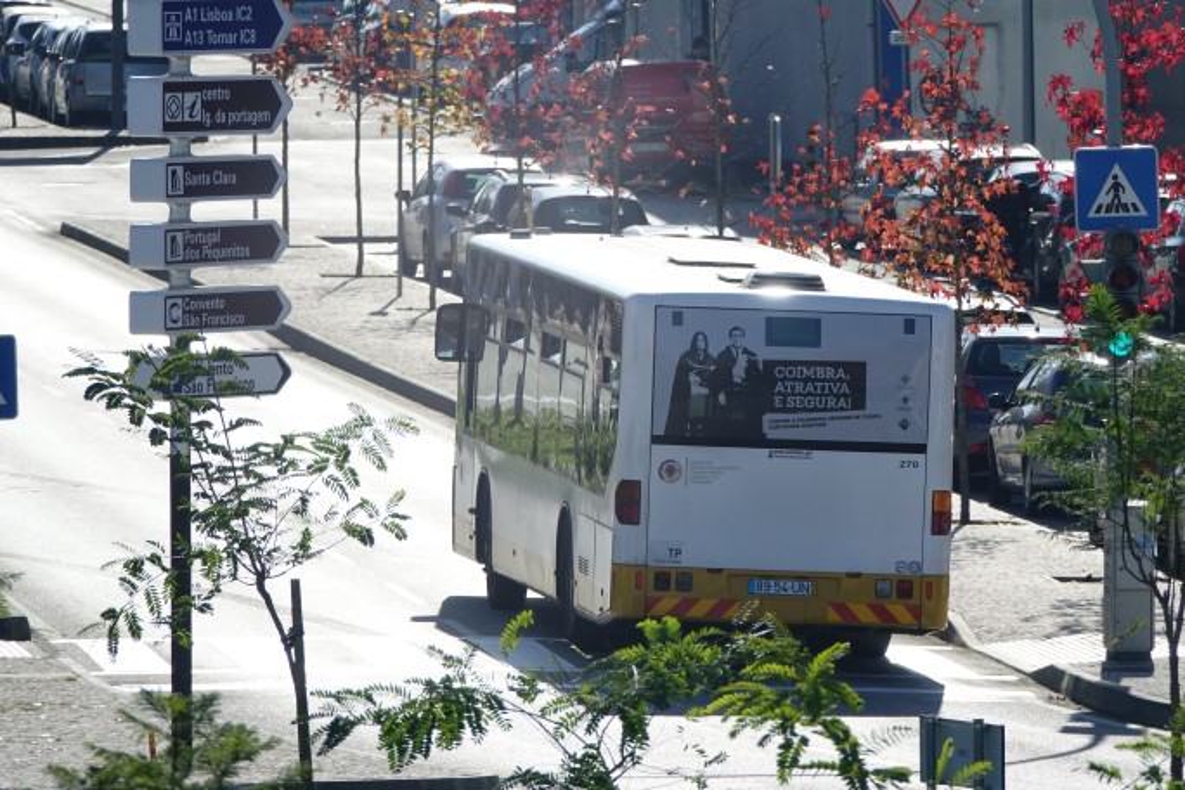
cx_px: 592
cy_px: 395
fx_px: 19090
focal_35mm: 580
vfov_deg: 2.4
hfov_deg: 3.6
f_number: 4
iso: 100
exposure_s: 1/1000
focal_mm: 212.77
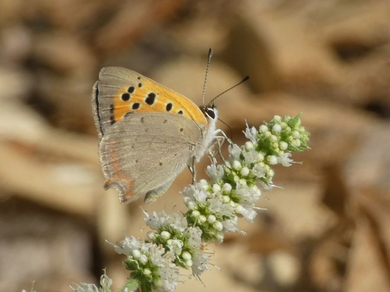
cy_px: 146
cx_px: 195
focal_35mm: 274
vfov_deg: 5.4
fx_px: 3087
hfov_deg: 7.2
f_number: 5.5
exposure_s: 1/200
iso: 80
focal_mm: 49.1
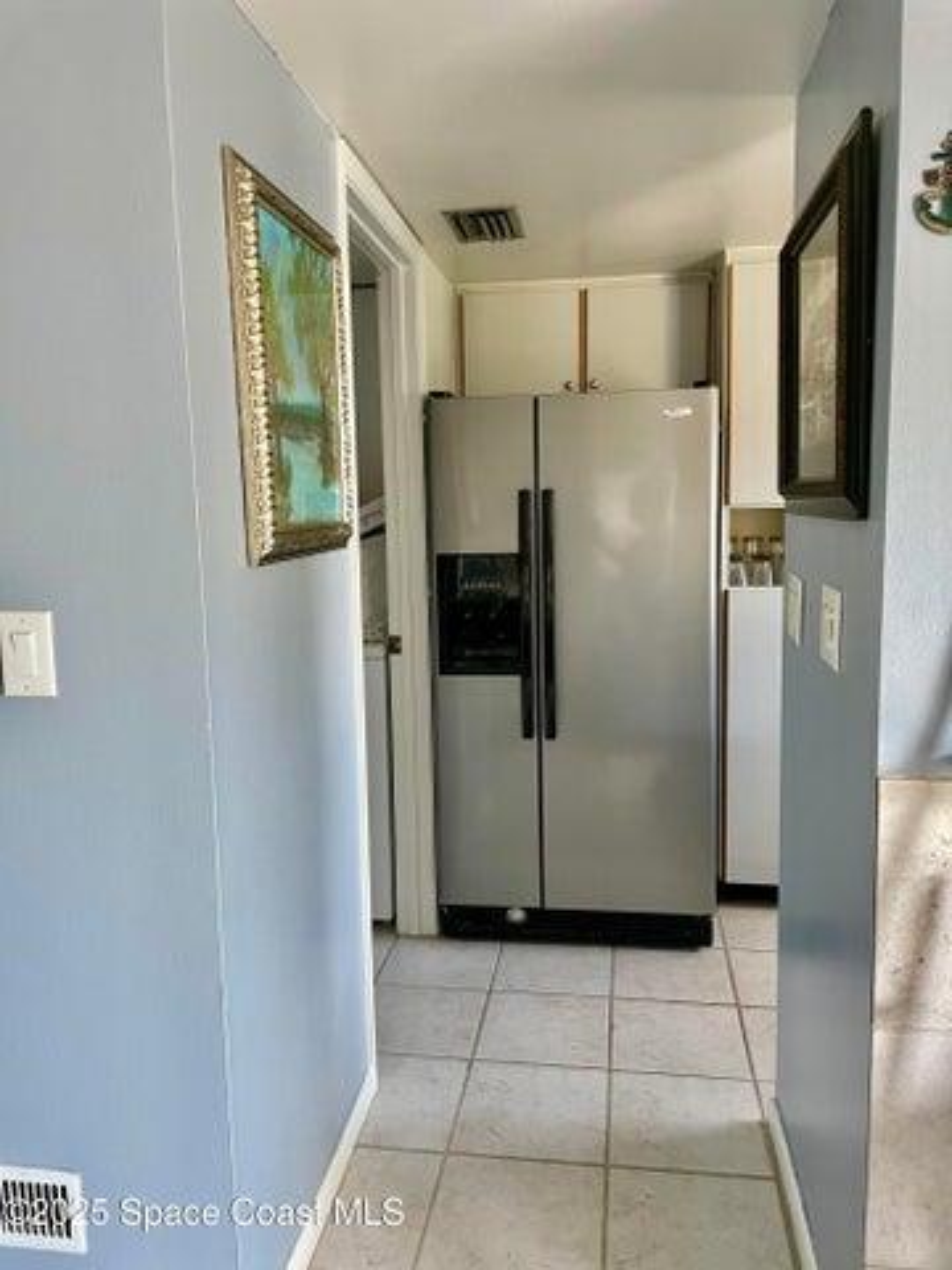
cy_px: 635
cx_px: 476
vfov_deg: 67.3
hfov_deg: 53.1
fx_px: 953
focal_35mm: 26
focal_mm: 4.2
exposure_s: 1/60
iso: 160
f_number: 1.6
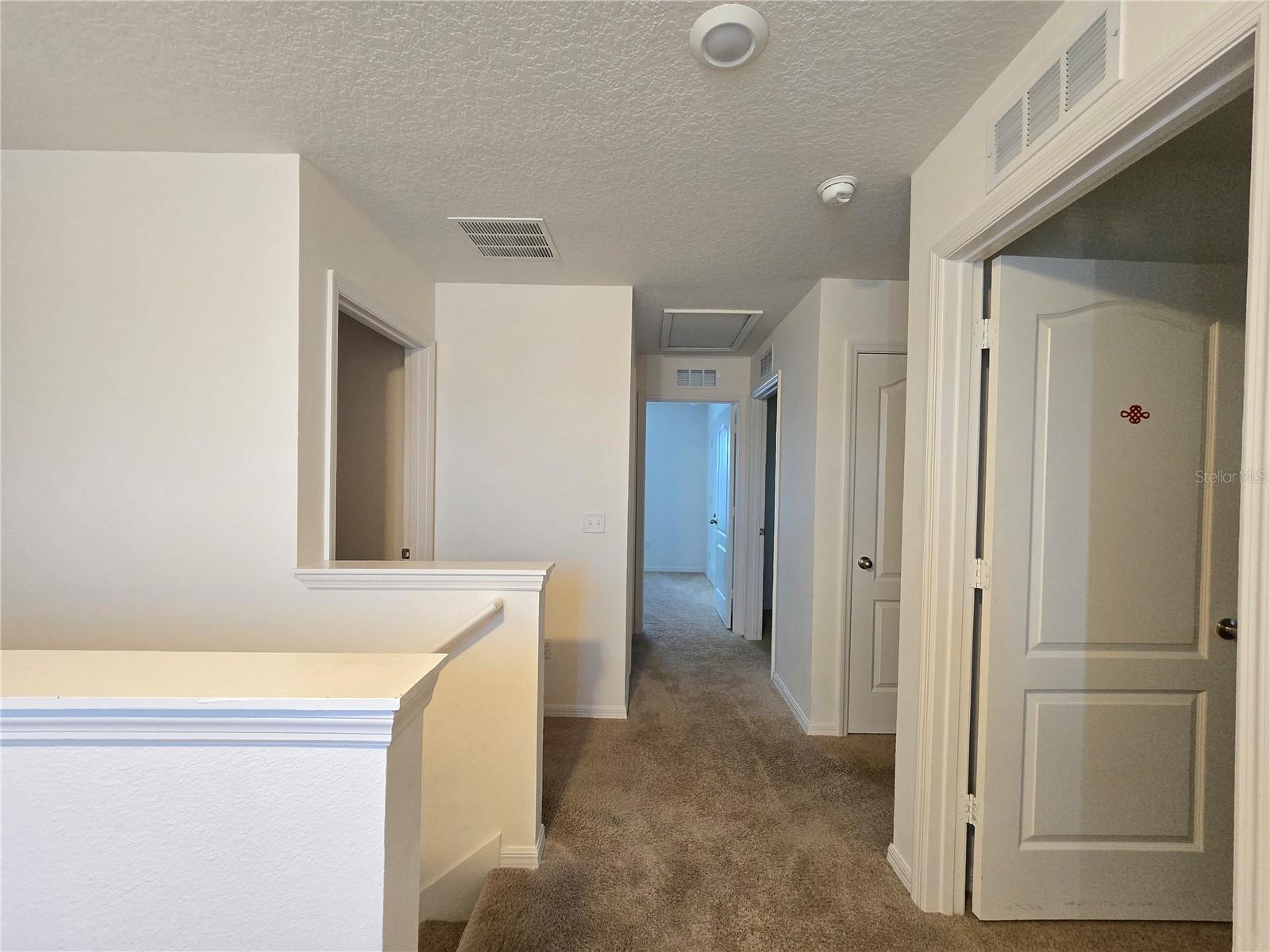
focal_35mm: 13
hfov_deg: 106.2
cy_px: 476
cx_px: 635
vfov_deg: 89.9
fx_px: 477
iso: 800
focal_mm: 2.2
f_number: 2.2
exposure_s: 1/60
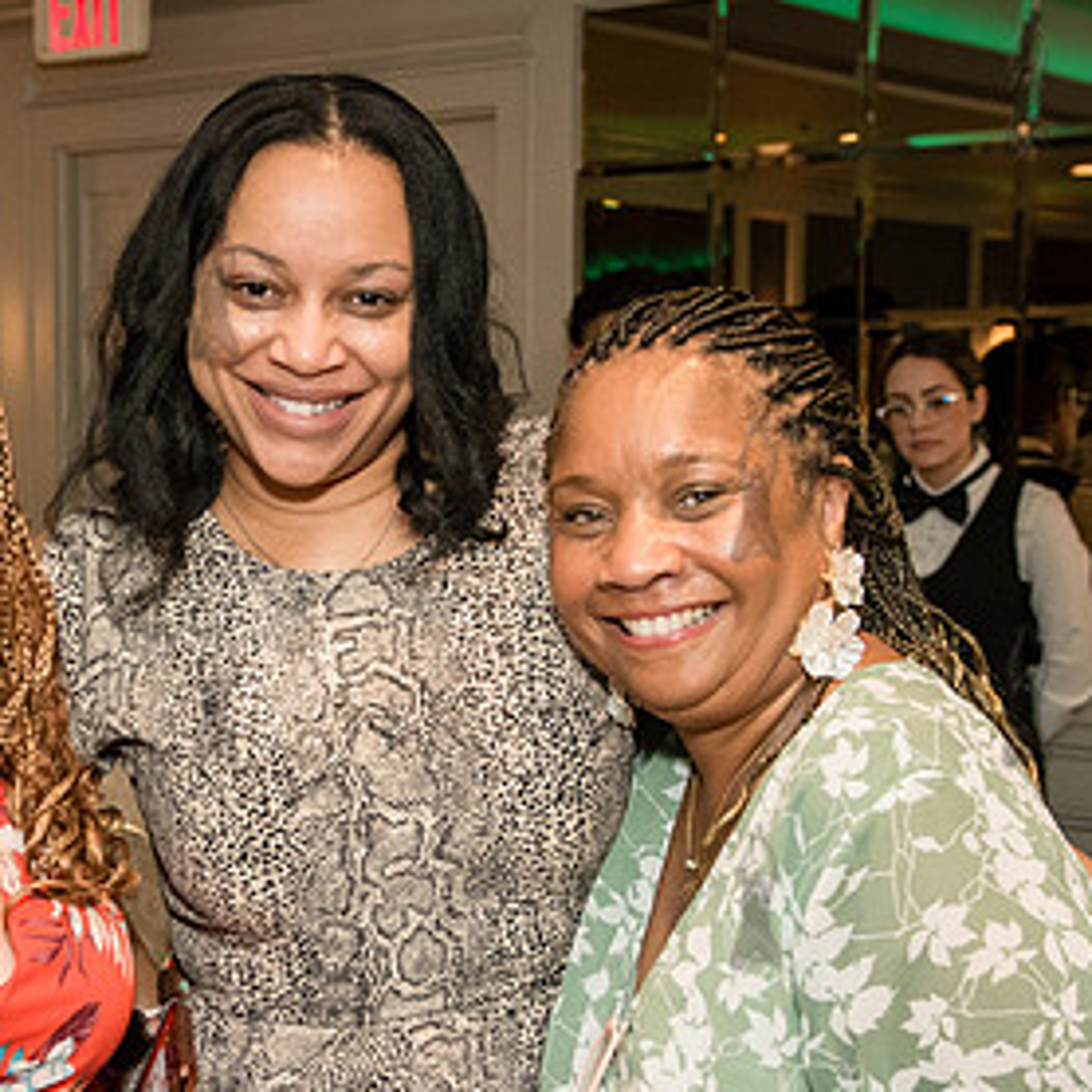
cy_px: 691
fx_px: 2605
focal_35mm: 73
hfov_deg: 23.4
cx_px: 256
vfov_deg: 23.6
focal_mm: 31
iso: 1600
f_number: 3.5
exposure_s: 1/200
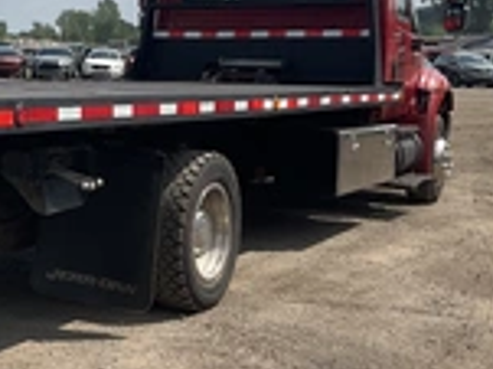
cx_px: -33
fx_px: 1096
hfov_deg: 23.9
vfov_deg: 19.1
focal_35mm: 77
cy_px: 160
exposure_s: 1/2320
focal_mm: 3
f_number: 1.8
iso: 25
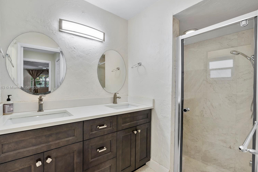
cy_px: 88
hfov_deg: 96.7
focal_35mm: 16
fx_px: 115
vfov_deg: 73.7
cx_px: 122
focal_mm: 10
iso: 160
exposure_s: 1/6
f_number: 11
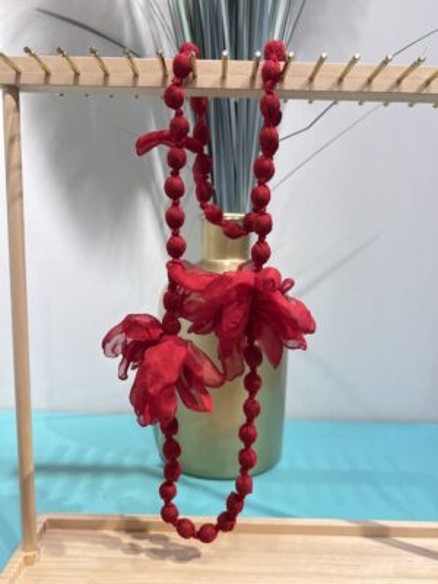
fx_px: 439
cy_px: 292
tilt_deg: -8.0
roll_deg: -2.6
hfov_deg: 53.1
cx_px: 219
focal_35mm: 26
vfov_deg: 67.3
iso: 50
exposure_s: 1/100
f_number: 1.5
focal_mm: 5.7
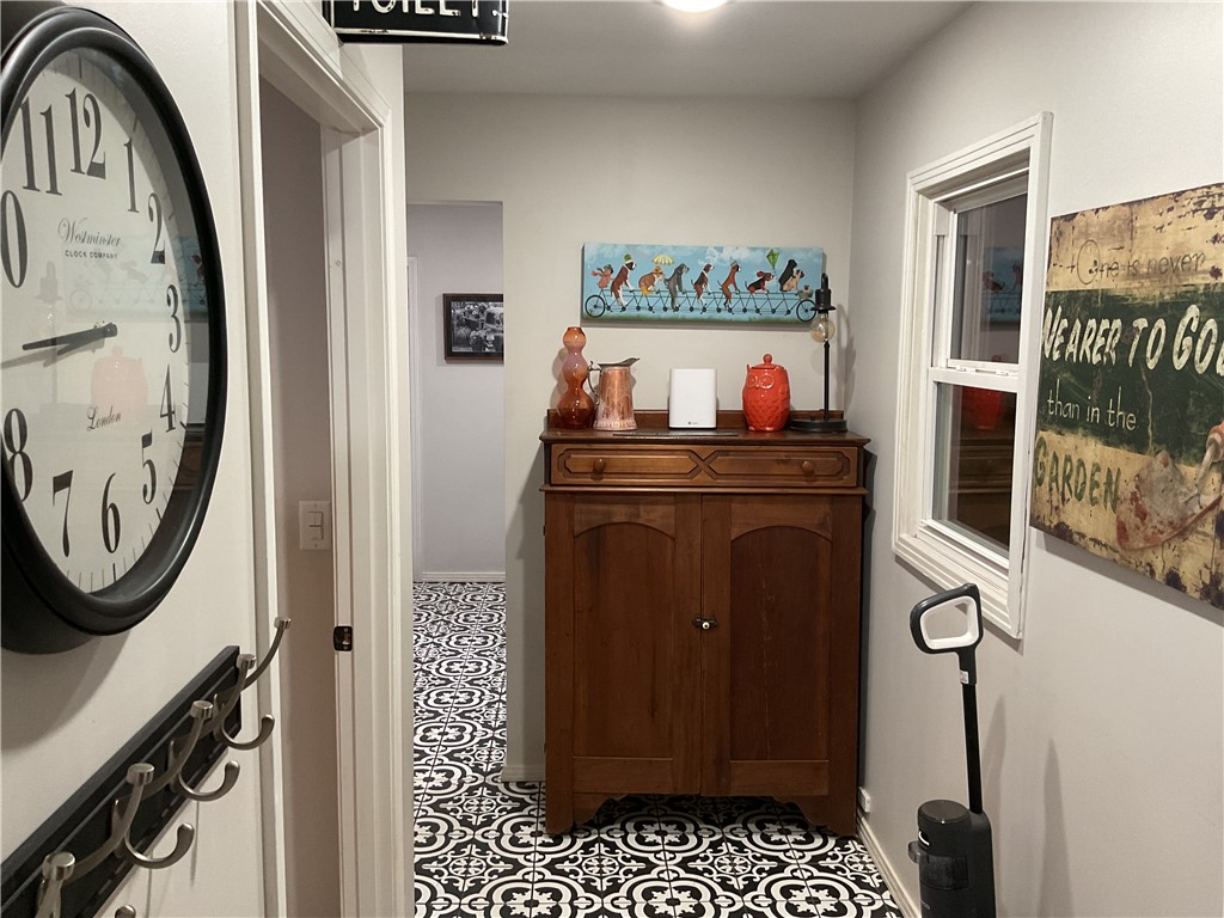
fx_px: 1025
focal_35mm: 29
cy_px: 459
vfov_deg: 48.2
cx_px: 612
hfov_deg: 61.7
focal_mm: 3
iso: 125
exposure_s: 1/60
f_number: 1.8
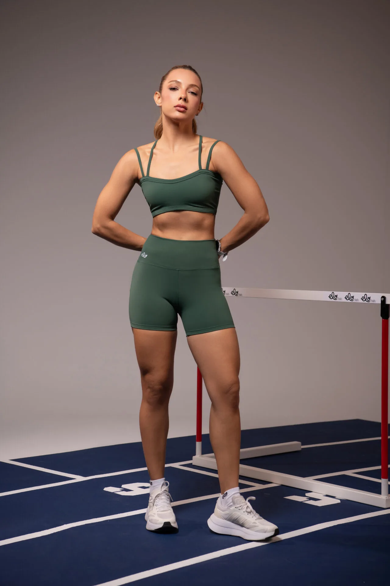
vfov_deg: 28.8
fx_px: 1137
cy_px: 293
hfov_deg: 19.5
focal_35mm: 70
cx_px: 195
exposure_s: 1/200
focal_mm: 70
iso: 160
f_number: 5
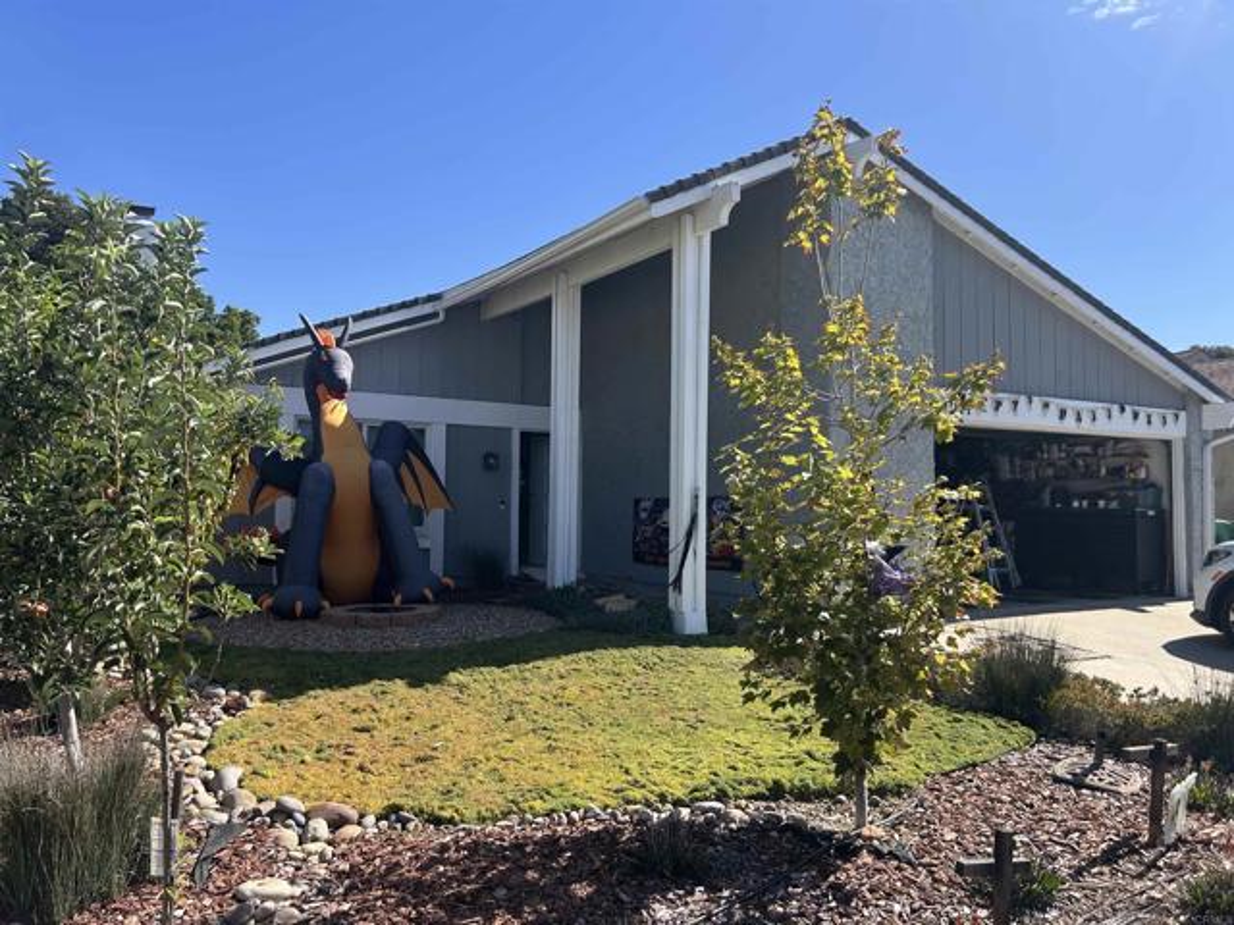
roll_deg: -0.6
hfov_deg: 67.3
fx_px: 927
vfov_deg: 53.1
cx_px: 617
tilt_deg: +3.6
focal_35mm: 26
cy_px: 462
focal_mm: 5.7
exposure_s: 1/2841
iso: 50
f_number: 1.5
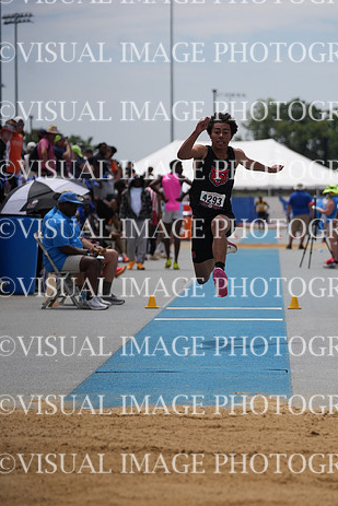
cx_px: 206
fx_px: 2308
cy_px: 258
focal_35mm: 164
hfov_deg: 8.4
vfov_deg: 12.5
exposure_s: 1/8000
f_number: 4
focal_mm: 131
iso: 320
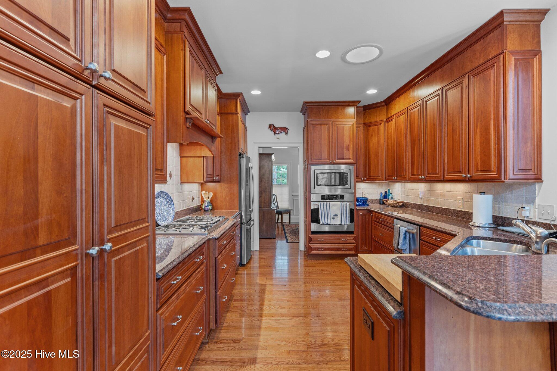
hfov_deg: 96.7
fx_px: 248
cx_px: 278
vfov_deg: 73.7
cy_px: 186
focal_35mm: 16
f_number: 8
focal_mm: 16
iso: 400
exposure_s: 2.5
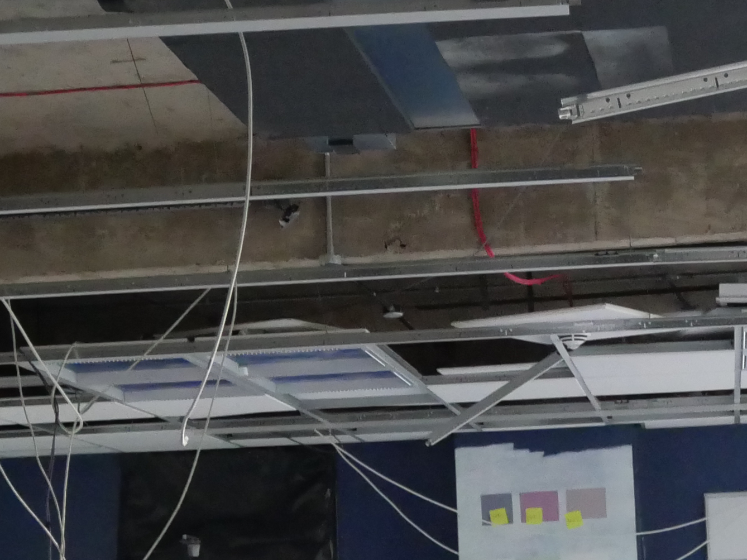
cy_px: 367
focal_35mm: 93
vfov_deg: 15.9
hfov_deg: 21.0
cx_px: 513
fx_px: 2007
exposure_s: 1/60
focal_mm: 12
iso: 3200
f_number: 3.5
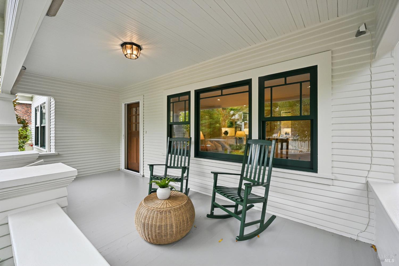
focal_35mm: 16
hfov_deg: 98.5
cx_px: 200
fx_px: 172
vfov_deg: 75.5
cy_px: 133
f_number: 11
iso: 800
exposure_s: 1/100
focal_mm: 15.5
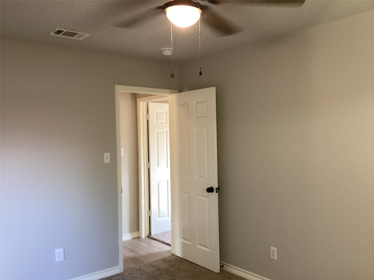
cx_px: 187
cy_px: 140
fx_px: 335
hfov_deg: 58.4
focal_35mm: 31
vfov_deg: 45.4
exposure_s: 1/60
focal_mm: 3.3
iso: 200
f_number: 2.4
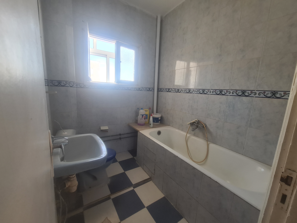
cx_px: 148
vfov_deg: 89.9
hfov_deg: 106.2
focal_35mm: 13
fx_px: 112
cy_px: 112
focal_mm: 2.22
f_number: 2.2
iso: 160
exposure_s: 1/50
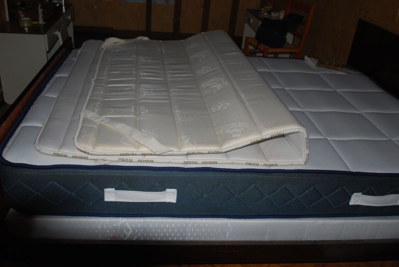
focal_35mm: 34
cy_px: 134
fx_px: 377
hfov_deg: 55.7
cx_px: 194
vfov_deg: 39.0
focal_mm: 22
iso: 200
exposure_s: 1/60
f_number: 4
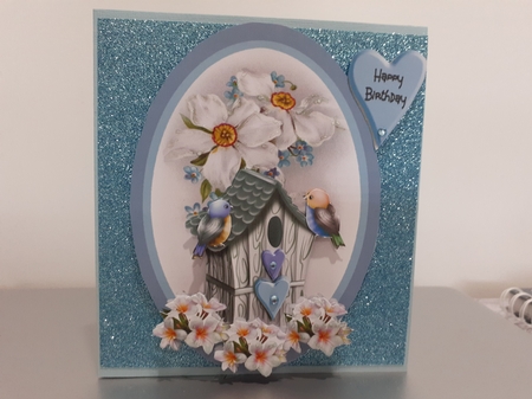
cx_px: 266
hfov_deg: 65.4
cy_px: 200
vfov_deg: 51.3
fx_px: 415
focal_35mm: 27
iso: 200
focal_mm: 3.6
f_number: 1.9
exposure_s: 1/50
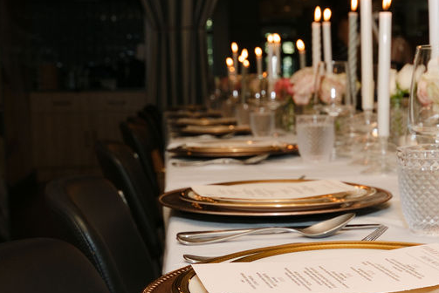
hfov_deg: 33.1
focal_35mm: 59
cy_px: 164
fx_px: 720
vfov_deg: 23.0
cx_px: 340
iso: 800
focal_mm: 29
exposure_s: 1/160
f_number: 6.3
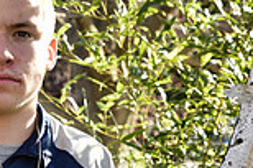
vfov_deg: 6.2
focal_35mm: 219
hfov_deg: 9.3
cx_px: -44
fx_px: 1536
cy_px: 207
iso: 200
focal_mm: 58
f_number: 6.3
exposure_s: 1/160
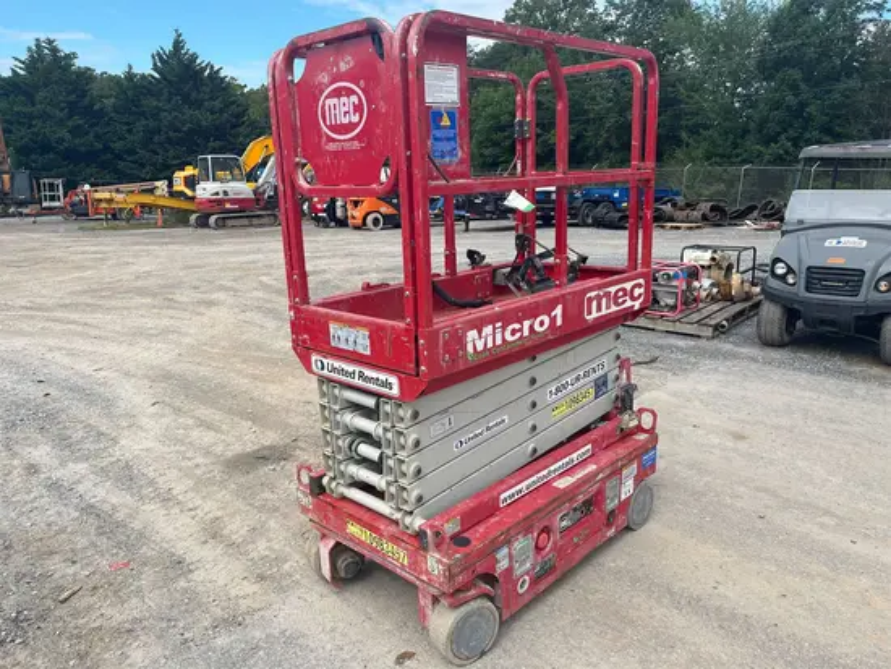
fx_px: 670
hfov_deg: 67.3
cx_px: 446
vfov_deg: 53.1
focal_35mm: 26
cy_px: 334
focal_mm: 5.1
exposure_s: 1/2463
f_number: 1.6
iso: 50
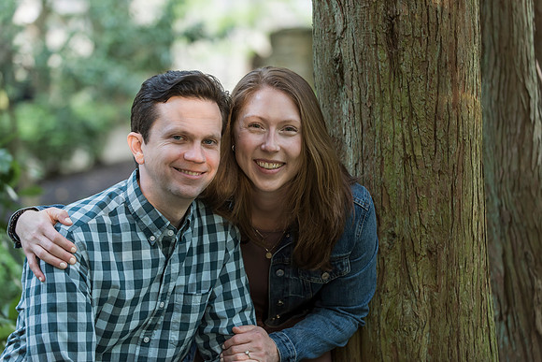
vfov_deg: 12.5
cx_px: 271
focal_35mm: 110
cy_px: 181
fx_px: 1656
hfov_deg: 18.6
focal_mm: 110
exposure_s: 1/80
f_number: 3.5
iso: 800
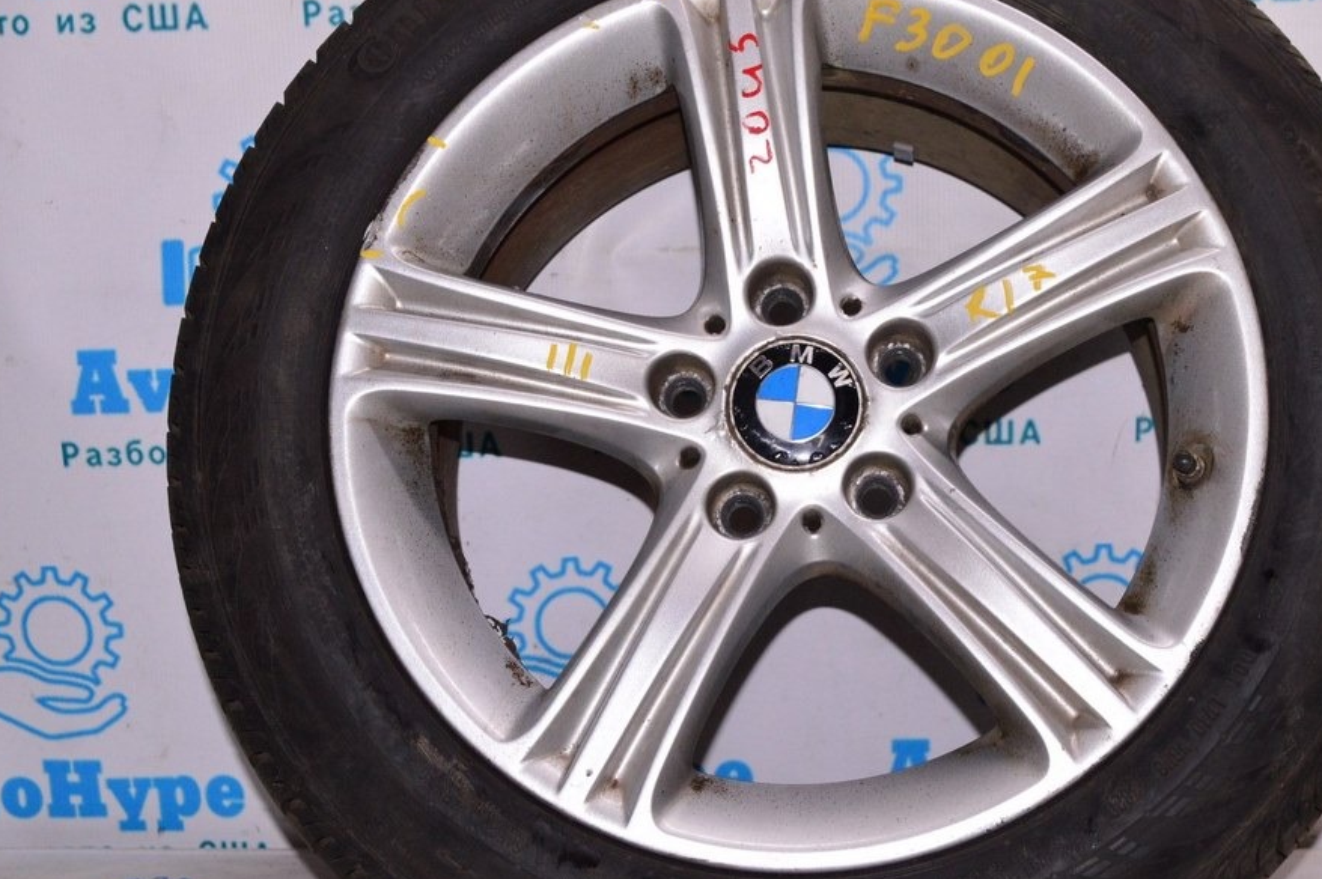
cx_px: 763
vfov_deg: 24.2
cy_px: 424
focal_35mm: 56
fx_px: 2055
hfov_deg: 35.6
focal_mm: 32
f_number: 8
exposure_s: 1/200
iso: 1600
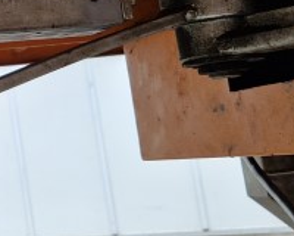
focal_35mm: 115
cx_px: -132
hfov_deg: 15.5
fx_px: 1001
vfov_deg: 13.2
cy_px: 3
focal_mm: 5.4
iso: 64
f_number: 1.8
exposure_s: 1/180
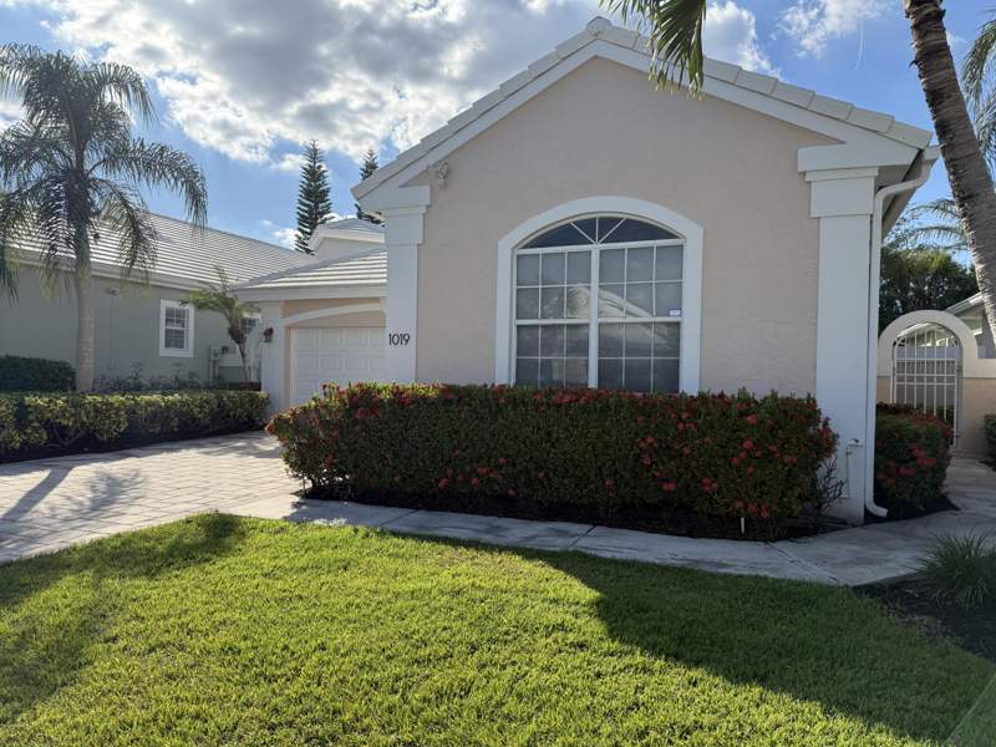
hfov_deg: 71.6
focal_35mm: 24
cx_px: 498
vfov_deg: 56.8
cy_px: 374
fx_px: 691
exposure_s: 1/5319
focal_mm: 6.76
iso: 100
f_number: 1.78
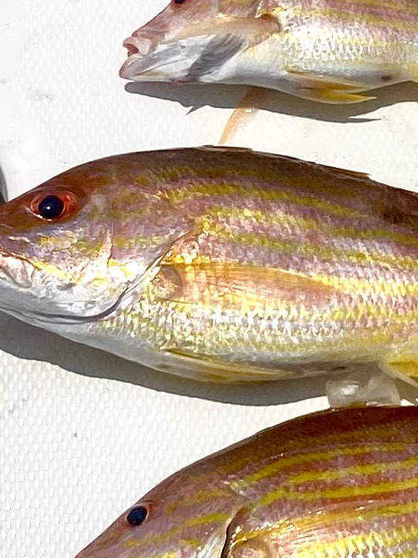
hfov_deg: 9.7
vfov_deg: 13.7
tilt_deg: -63.5
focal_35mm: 144
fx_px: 2318
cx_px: 798
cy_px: 166
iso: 40
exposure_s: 1/18868
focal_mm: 4.25
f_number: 1.8
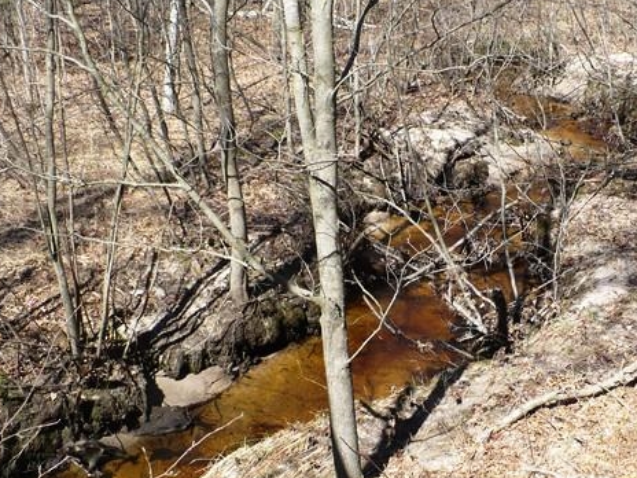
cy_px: 273
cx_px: 419
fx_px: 938
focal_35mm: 51
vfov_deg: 28.5
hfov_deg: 37.1
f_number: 2.8
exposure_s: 1/500
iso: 100
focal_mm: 6.1
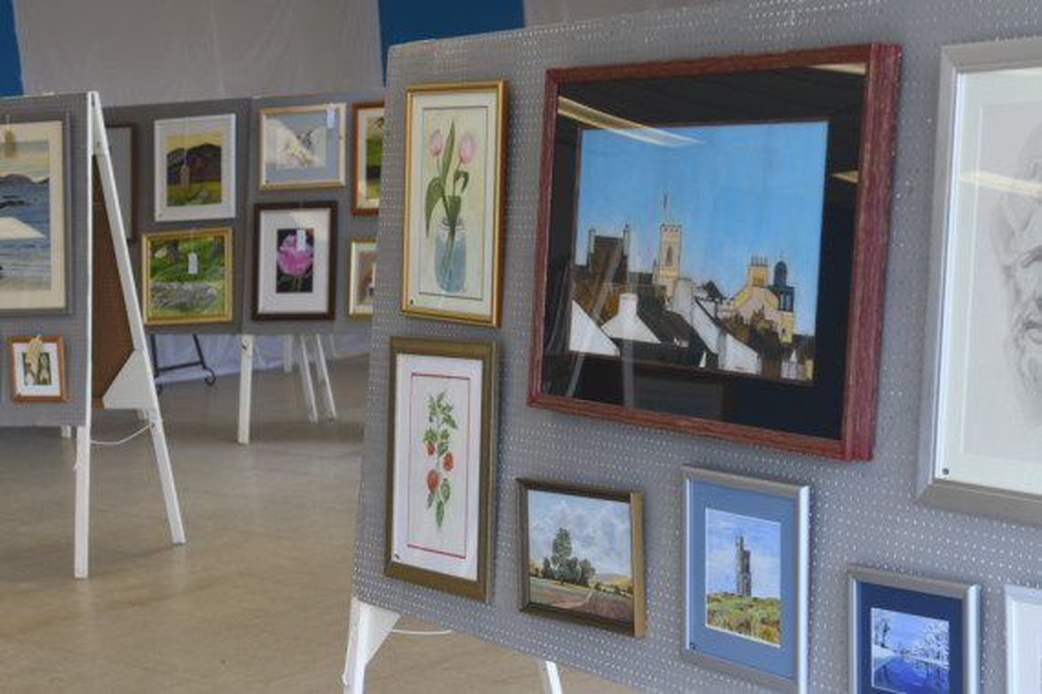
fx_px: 2171
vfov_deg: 18.2
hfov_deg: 27.0
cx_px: 521
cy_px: 347
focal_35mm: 75
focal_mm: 50
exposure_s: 1/125
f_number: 4.5
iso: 400
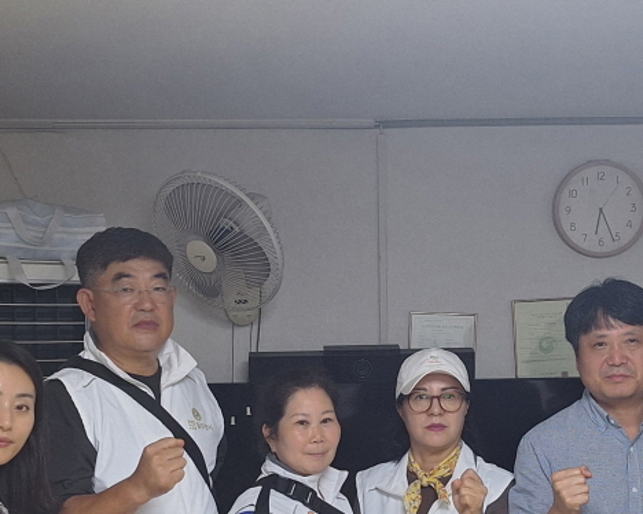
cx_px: 387
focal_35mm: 72
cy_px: 451
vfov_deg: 20.9
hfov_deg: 26.4
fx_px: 1370
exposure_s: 1/40
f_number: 1.8
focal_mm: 5.54
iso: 125
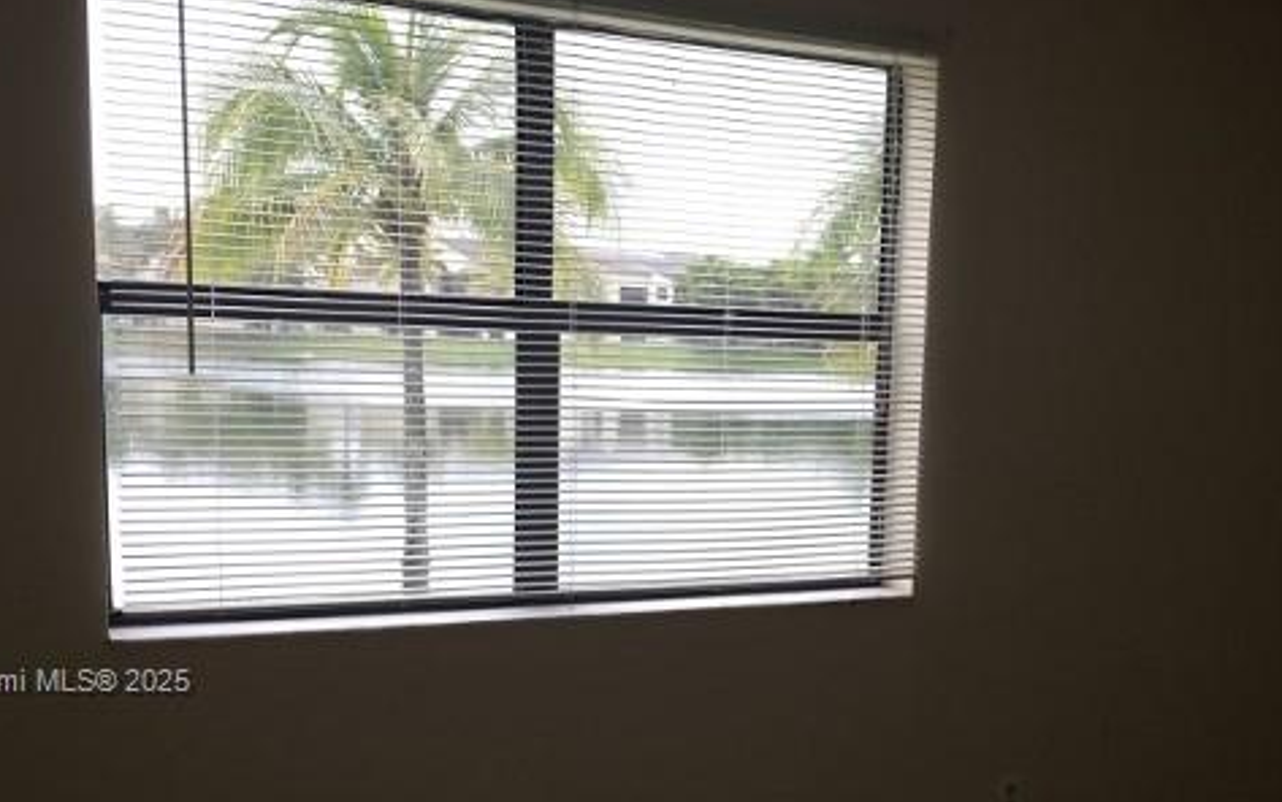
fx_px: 1817
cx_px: 838
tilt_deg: -10.7
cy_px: 683
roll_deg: -2.0
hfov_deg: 38.5
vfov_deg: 24.4
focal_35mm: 52
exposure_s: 1/120
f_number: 2.2
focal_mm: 4.15
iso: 25
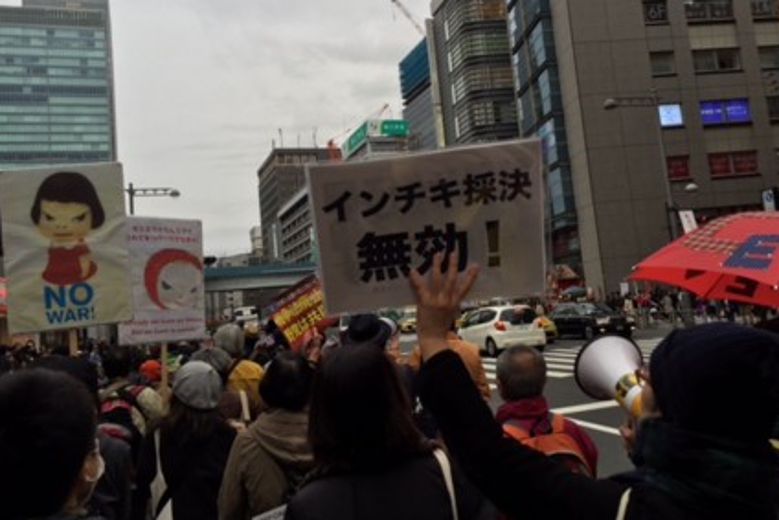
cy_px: 219
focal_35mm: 32
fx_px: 693
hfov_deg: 58.7
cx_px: 412
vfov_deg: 41.0
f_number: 2.2
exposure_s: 1/205
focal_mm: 4.15
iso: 32
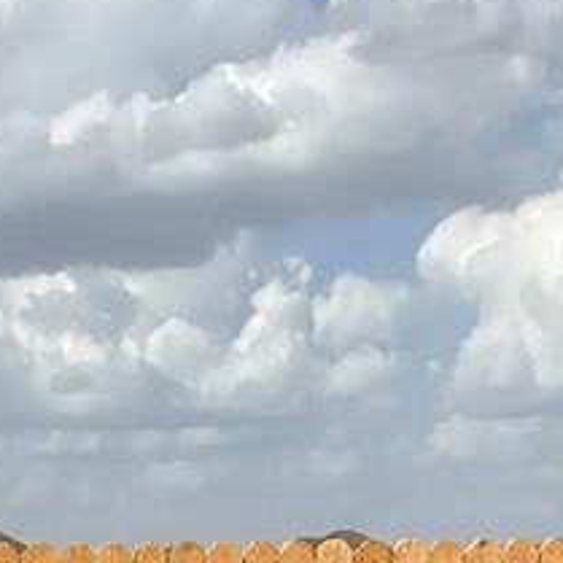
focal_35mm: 121
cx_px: -62
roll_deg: +0.0
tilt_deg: -25.3
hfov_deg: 14.1
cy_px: 1662
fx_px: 2226
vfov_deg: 10.5
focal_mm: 2.22
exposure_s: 1/2841
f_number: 2.2
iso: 50
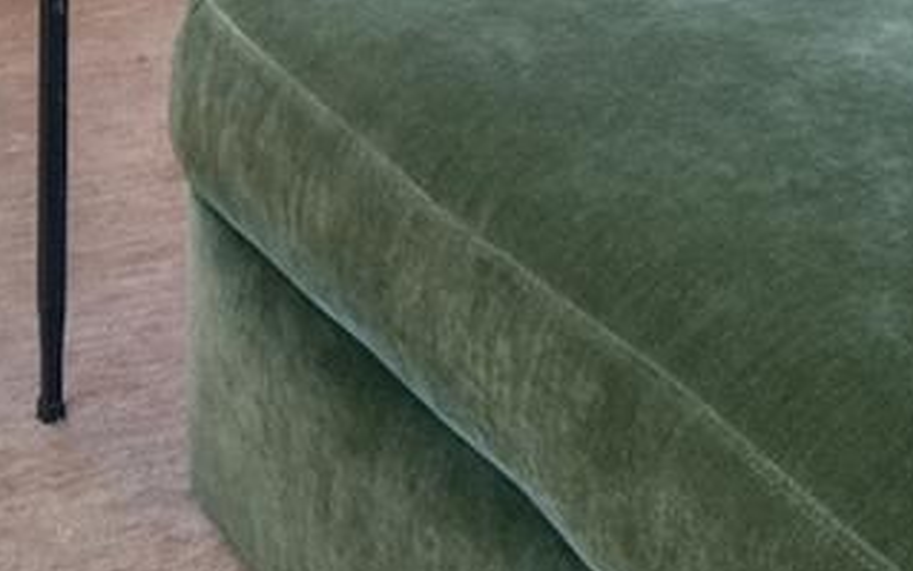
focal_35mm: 108
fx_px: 2695
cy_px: -1080
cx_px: 218
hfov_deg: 19.1
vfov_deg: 9.7
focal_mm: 11
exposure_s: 1/40
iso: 640
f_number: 8
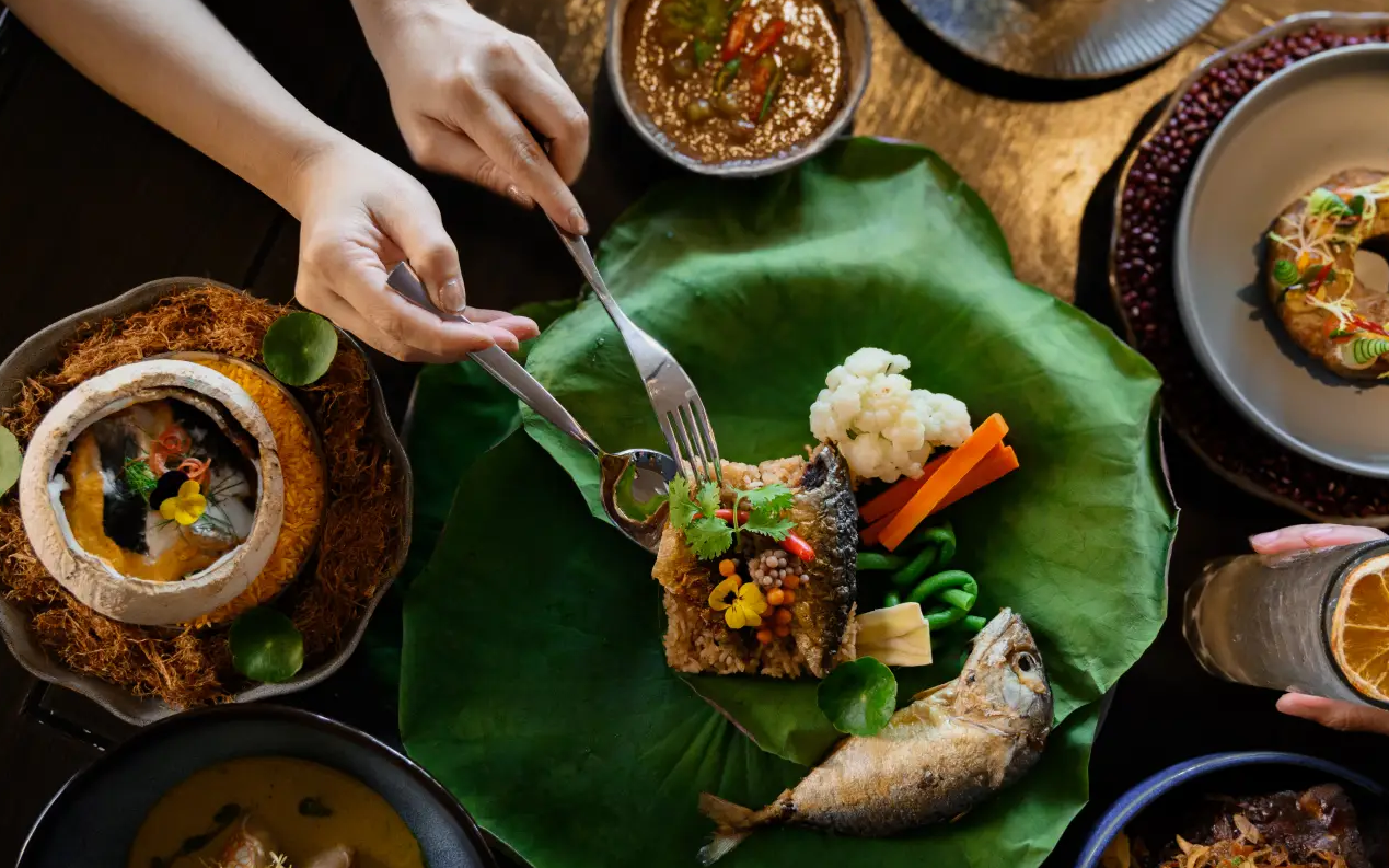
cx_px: 693
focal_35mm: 37
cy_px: 460
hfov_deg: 52.8
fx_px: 1401
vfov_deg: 34.4
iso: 3200
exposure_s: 1/80
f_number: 4
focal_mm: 24
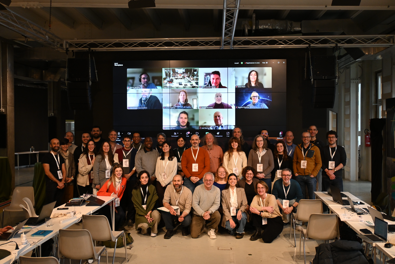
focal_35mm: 36
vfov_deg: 36.9
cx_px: 198
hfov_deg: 53.1
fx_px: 395
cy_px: 132
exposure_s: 1/125
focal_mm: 24
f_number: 4.2
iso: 900
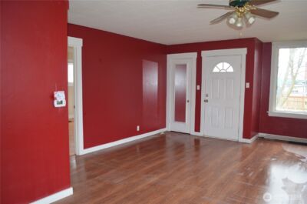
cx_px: 154
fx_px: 230
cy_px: 102
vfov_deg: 47.7
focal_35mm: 27
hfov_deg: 67.5
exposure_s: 1/60
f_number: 3.5
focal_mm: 18
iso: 1000
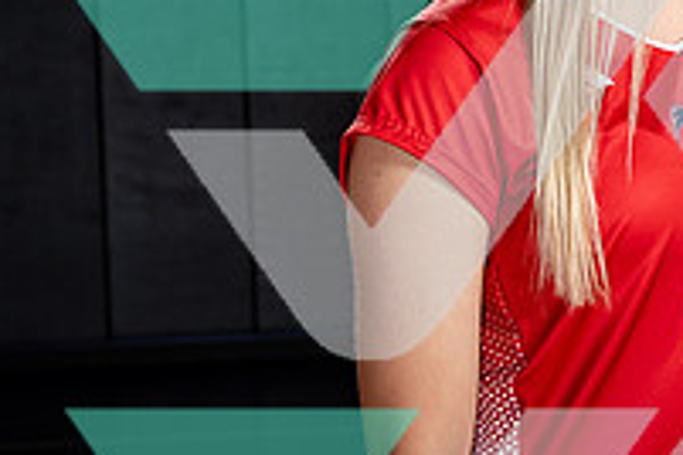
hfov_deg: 9.9
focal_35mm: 202
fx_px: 3832
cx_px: 941
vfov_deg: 6.8
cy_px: 178
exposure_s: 1/250
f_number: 8
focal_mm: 70
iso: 100
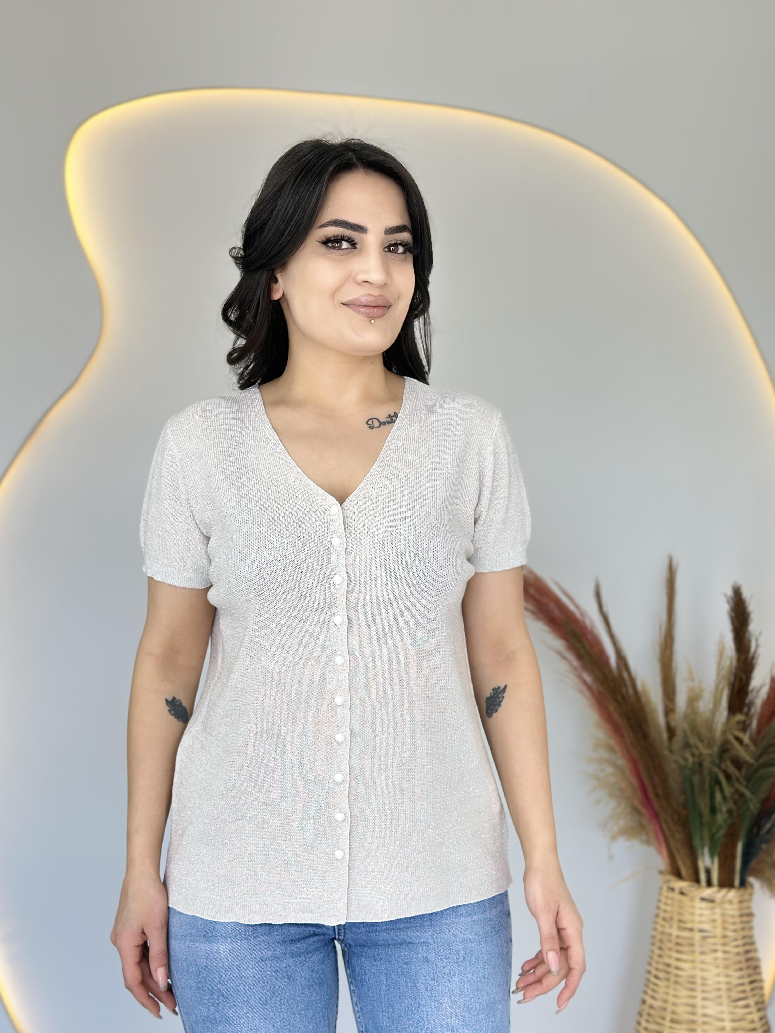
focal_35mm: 49
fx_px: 1463
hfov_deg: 29.7
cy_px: 527
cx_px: 391
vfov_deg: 38.9
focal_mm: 6.86
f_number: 1.78
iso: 80
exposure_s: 1/174
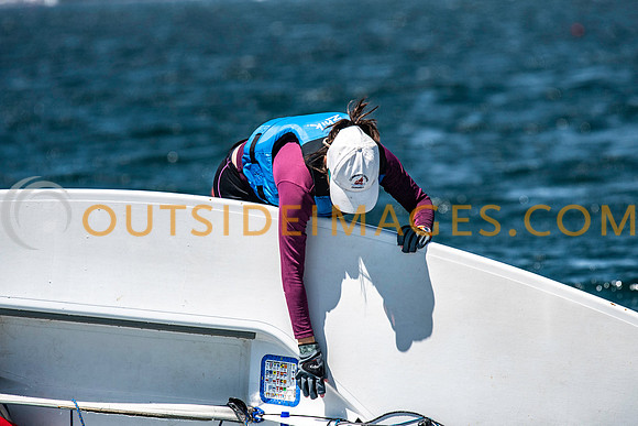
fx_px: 7976
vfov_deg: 3.1
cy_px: 213
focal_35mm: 450
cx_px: 319
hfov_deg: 4.6
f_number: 5.6
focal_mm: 300
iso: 400
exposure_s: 1/4000
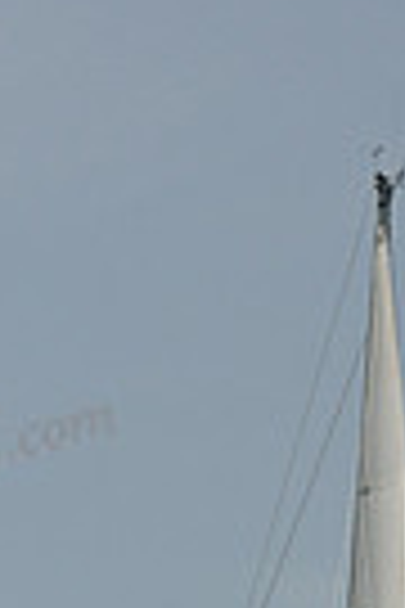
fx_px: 5062
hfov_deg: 4.6
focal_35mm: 300
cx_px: 349
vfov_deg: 6.7
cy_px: 1072
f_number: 7.1
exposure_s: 1/1000
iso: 320
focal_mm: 70
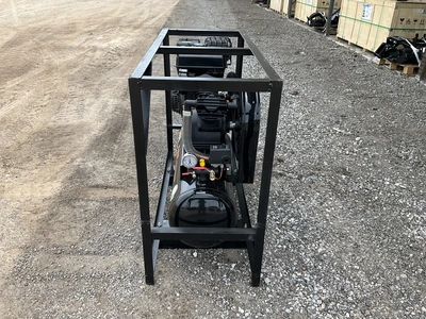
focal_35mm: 29
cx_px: 213
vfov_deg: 48.2
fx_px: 357
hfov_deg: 61.7
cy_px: 160
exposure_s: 1/593
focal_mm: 3
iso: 25
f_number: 1.8
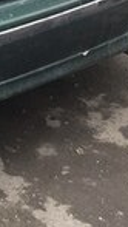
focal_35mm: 142
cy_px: -103
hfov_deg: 8.2
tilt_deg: -14.3
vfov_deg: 14.2
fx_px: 854
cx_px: -109
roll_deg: -1.4
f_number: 2.2
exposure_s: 1/101
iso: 32
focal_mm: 4.15
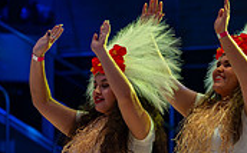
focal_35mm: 450
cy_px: 151
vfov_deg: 2.9
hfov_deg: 4.7
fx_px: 3025
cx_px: 240
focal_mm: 115
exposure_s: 1/60
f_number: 3.5
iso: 800
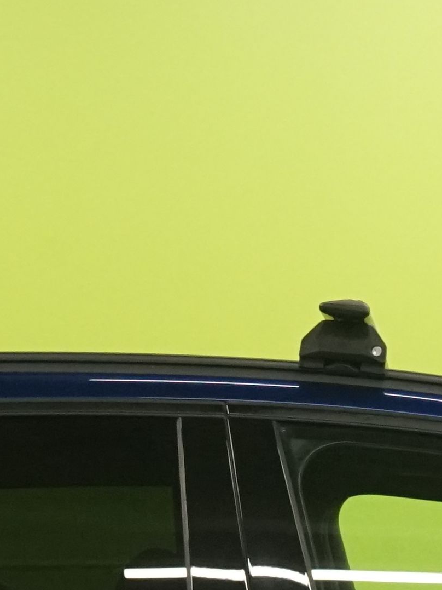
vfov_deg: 8.7
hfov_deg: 6.6
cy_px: 797
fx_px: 3830
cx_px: 458
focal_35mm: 225
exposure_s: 1/25
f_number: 9
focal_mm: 42
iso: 2500
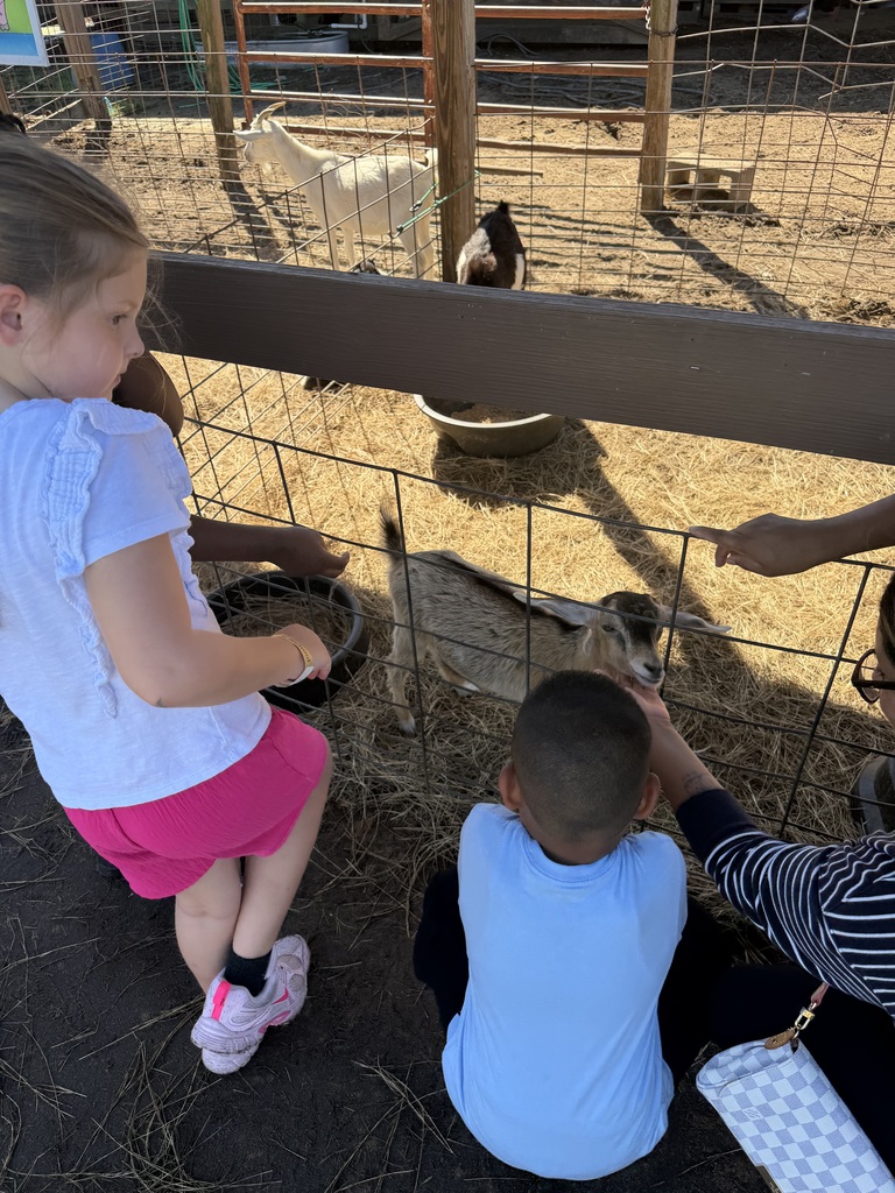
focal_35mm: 24
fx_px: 827
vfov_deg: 71.6
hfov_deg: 56.8
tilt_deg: -38.3
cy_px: 596
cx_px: 448
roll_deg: +4.9
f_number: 1.78
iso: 80
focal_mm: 6.76
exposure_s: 1/1005
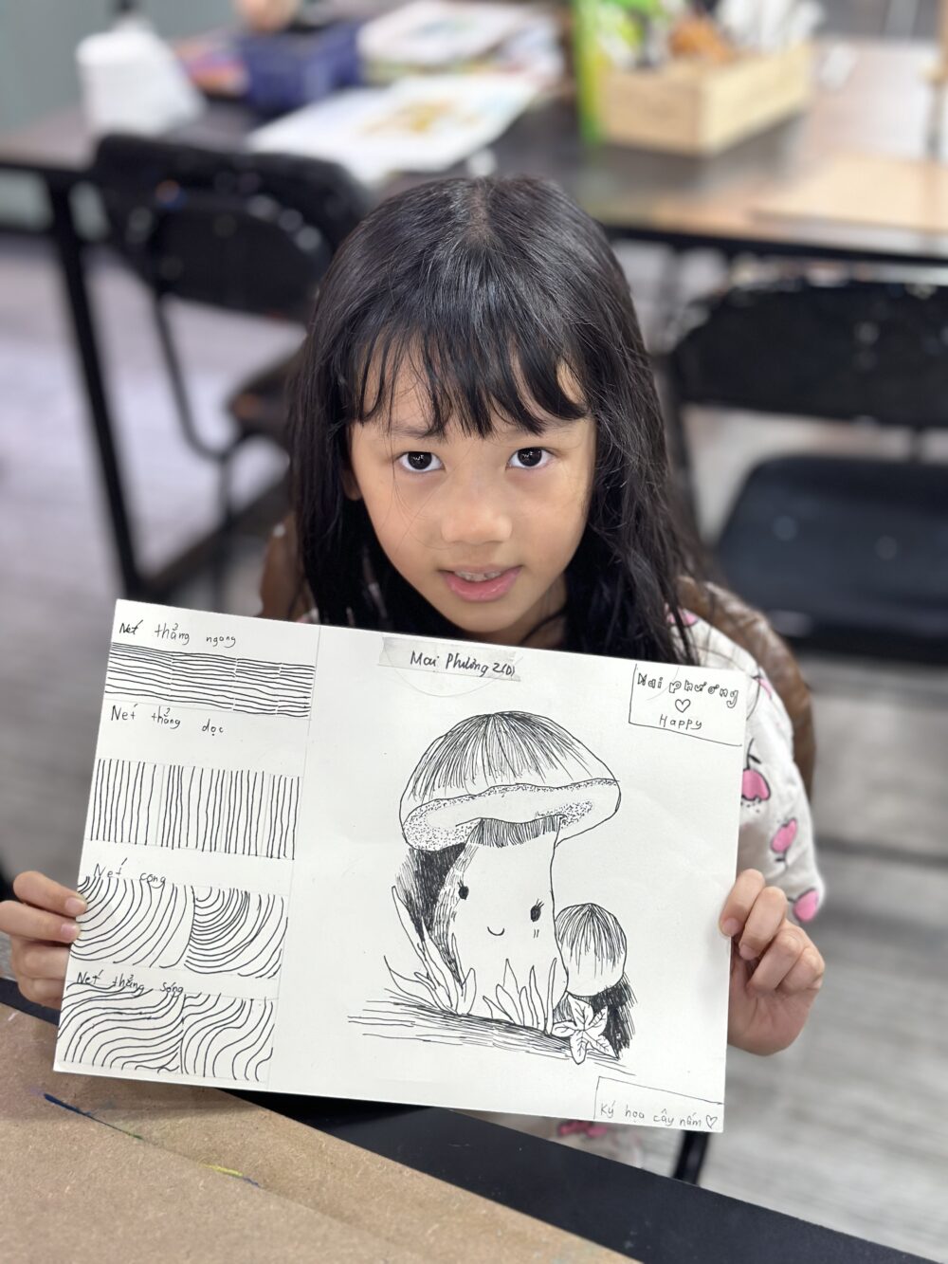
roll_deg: +2.6
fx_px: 1752
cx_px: 474
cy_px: 632
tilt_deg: -30.0
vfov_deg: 39.7
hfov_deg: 30.3
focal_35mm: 48
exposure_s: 1/100
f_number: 1.78
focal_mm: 6.86
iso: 160
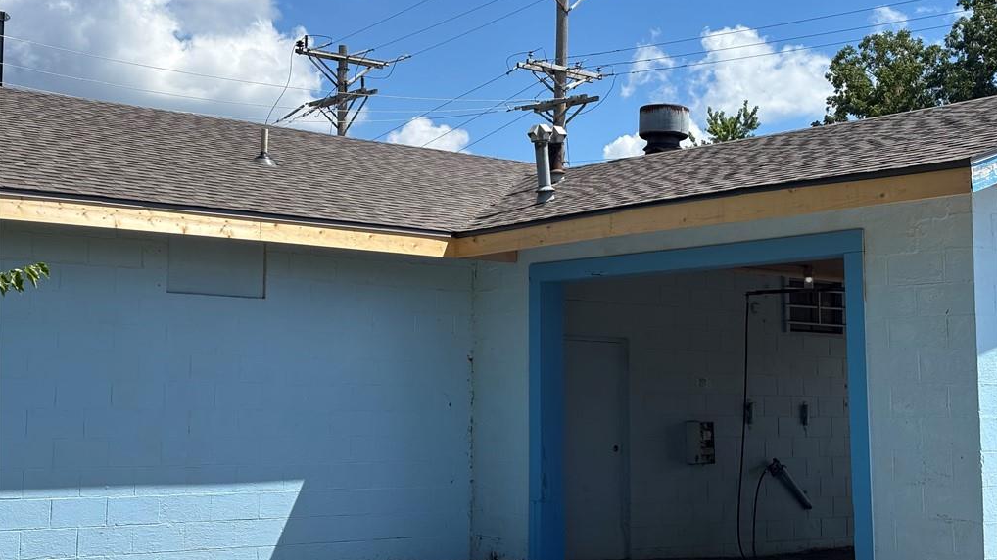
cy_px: 207
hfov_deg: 36.6
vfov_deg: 21.0
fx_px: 1506
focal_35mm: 57
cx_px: 498
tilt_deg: +6.5
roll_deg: +0.1
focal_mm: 5.96
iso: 32
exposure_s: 1/2778
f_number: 1.6
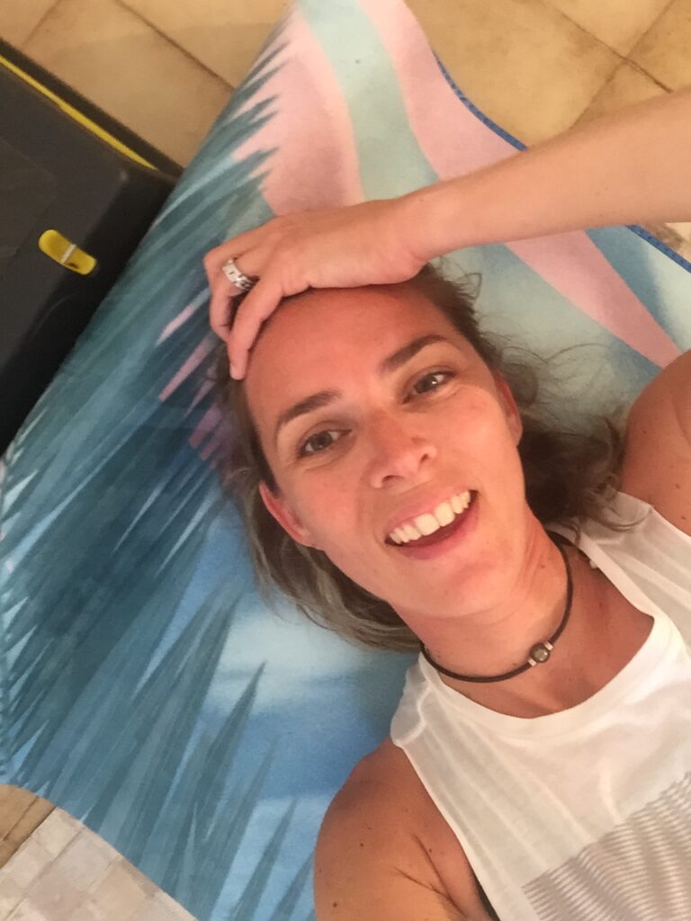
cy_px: 460
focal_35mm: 31
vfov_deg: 58.4
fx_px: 825
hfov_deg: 45.4
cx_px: 346
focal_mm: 2.65
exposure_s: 1/33
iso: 160
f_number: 2.2
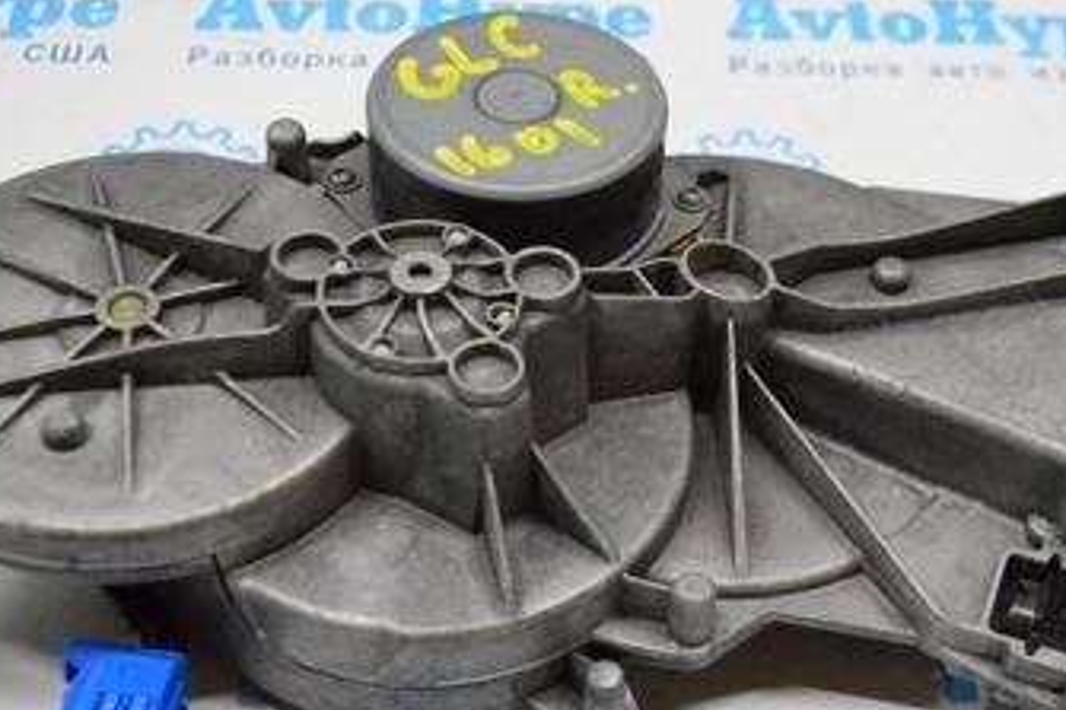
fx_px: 1864
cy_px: 419
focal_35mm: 63
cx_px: 624
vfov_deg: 21.5
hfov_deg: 31.8
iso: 6400
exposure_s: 1/800
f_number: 3.8
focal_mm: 22
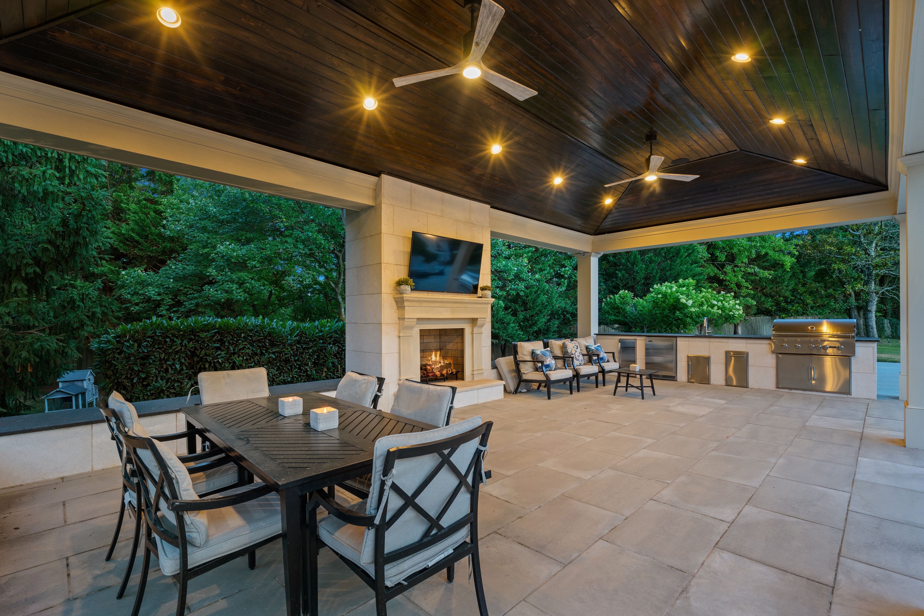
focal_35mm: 16
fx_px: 411
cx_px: 462
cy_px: 308
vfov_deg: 73.7
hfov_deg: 96.7
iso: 640
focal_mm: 16
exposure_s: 1/1.67
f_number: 8
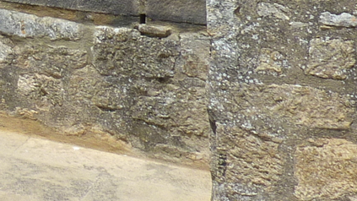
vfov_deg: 10.6
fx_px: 975
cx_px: -258
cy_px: -231
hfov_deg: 17.4
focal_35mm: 103
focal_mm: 4.1
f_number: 5.6
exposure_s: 1/400
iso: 80
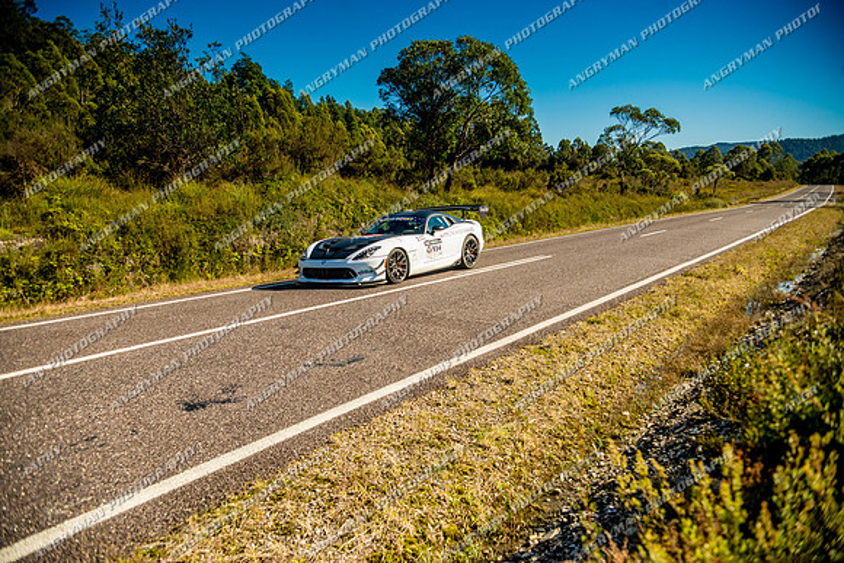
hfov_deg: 66.3
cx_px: 421
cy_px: 273
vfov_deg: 47.1
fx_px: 647
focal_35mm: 28
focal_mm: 26
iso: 500
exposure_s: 1/4000
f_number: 4
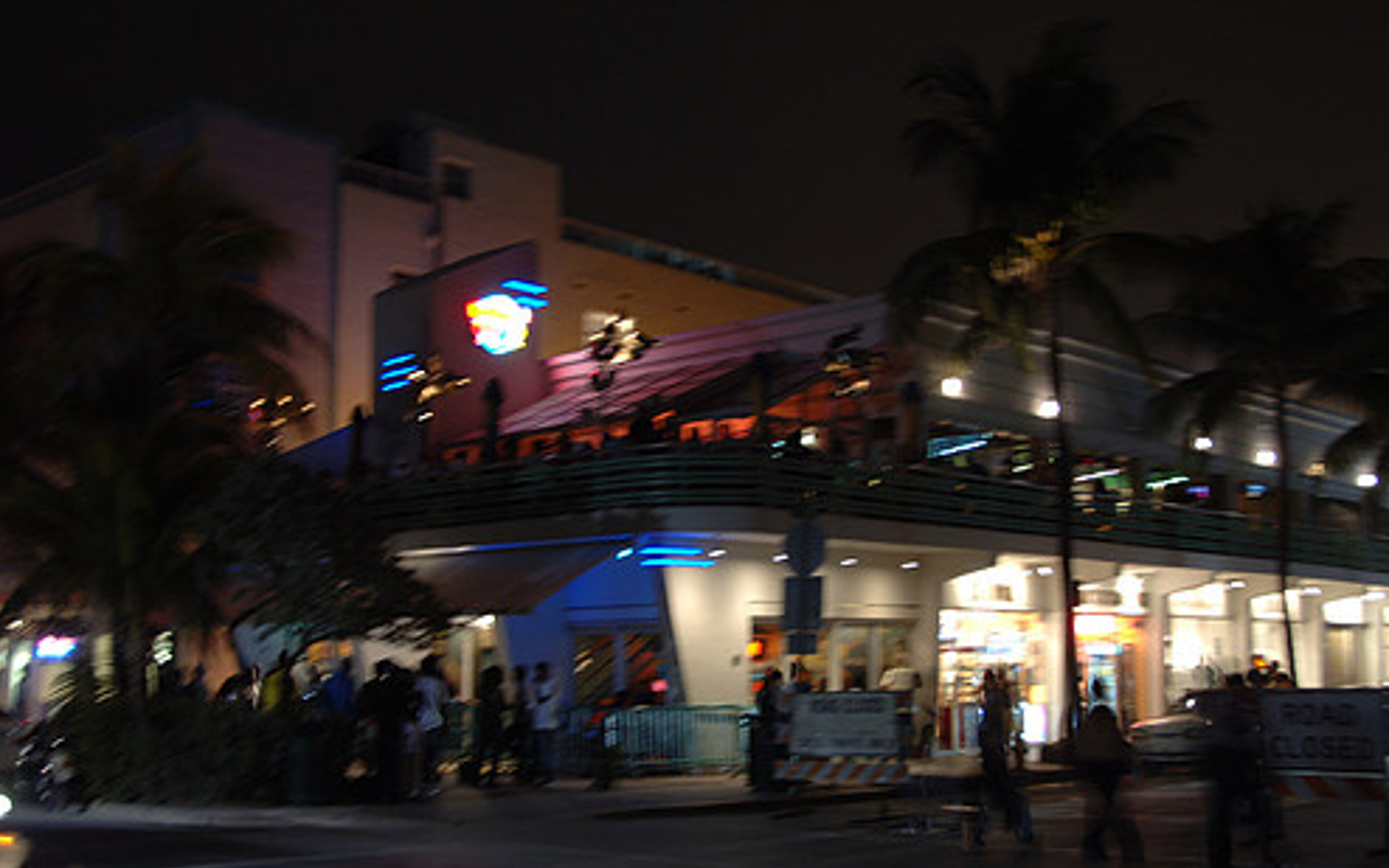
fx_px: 1628
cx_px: 723
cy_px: 465
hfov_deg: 46.2
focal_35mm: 43
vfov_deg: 29.9
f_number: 3.8
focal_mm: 24
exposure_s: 1/2
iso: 200
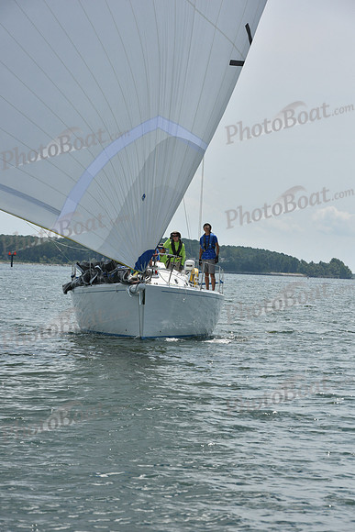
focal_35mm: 145
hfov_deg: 9.5
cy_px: 266
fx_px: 2143
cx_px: 178
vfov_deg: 14.2
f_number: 11
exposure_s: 1/1000
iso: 320
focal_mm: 145
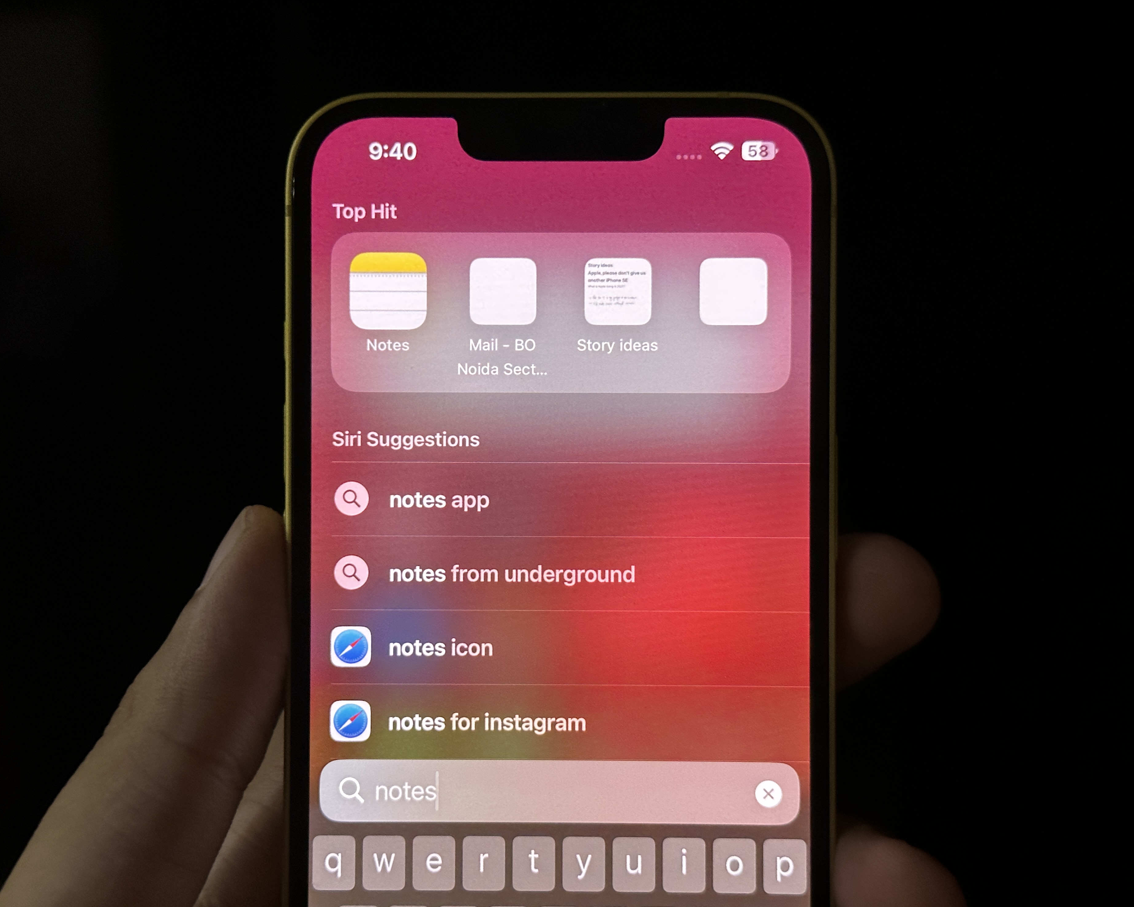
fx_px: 1712
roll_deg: +0.9
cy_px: 454
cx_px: 544
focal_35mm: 51
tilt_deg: -14.5
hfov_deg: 36.7
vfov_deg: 29.7
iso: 320
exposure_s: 1/40
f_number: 1.78
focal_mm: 6.86
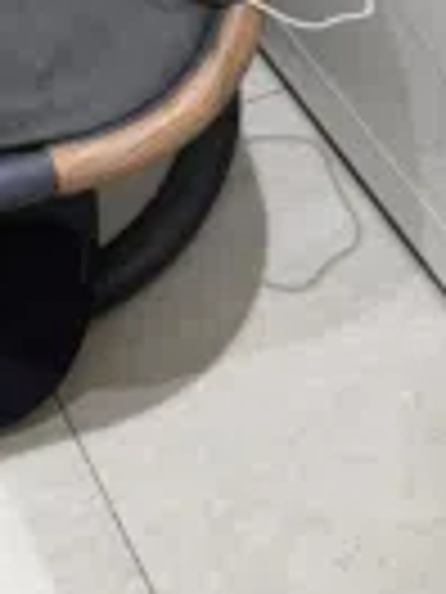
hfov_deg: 18.7
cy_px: -256
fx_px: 1254
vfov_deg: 22.6
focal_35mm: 73
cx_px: -135
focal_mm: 6.76
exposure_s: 1/100
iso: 100
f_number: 1.78
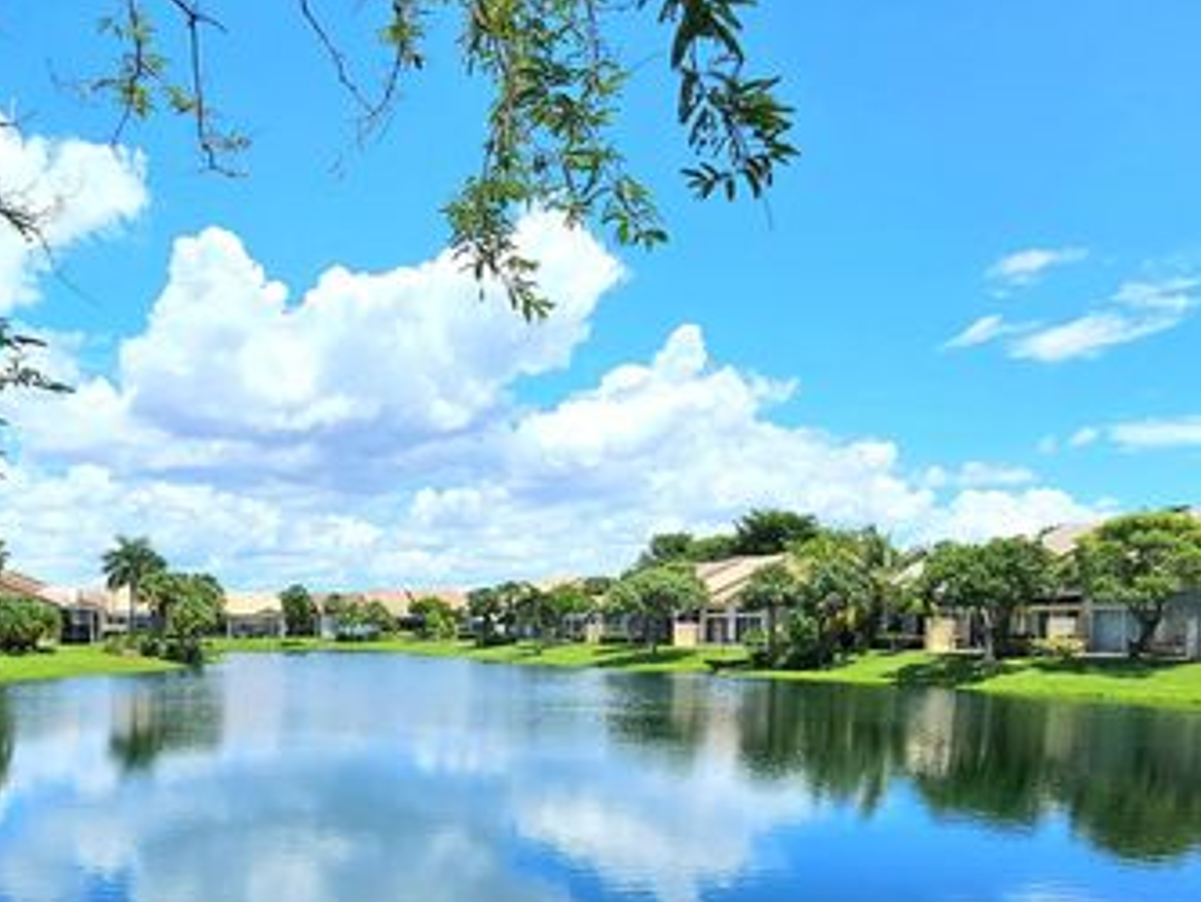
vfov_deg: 52.7
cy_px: 664
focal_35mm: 25
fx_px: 868
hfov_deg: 67.9
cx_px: 426
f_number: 2.2
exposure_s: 1/2500
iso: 50
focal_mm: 2.2
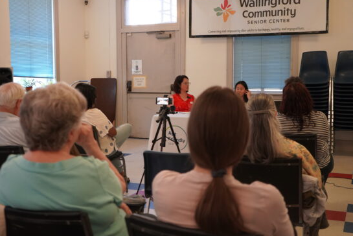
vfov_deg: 30.5
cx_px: 173
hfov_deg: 44.5
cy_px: 116
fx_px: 432
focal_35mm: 44
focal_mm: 40
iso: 5000
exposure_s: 1/160
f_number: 4.5
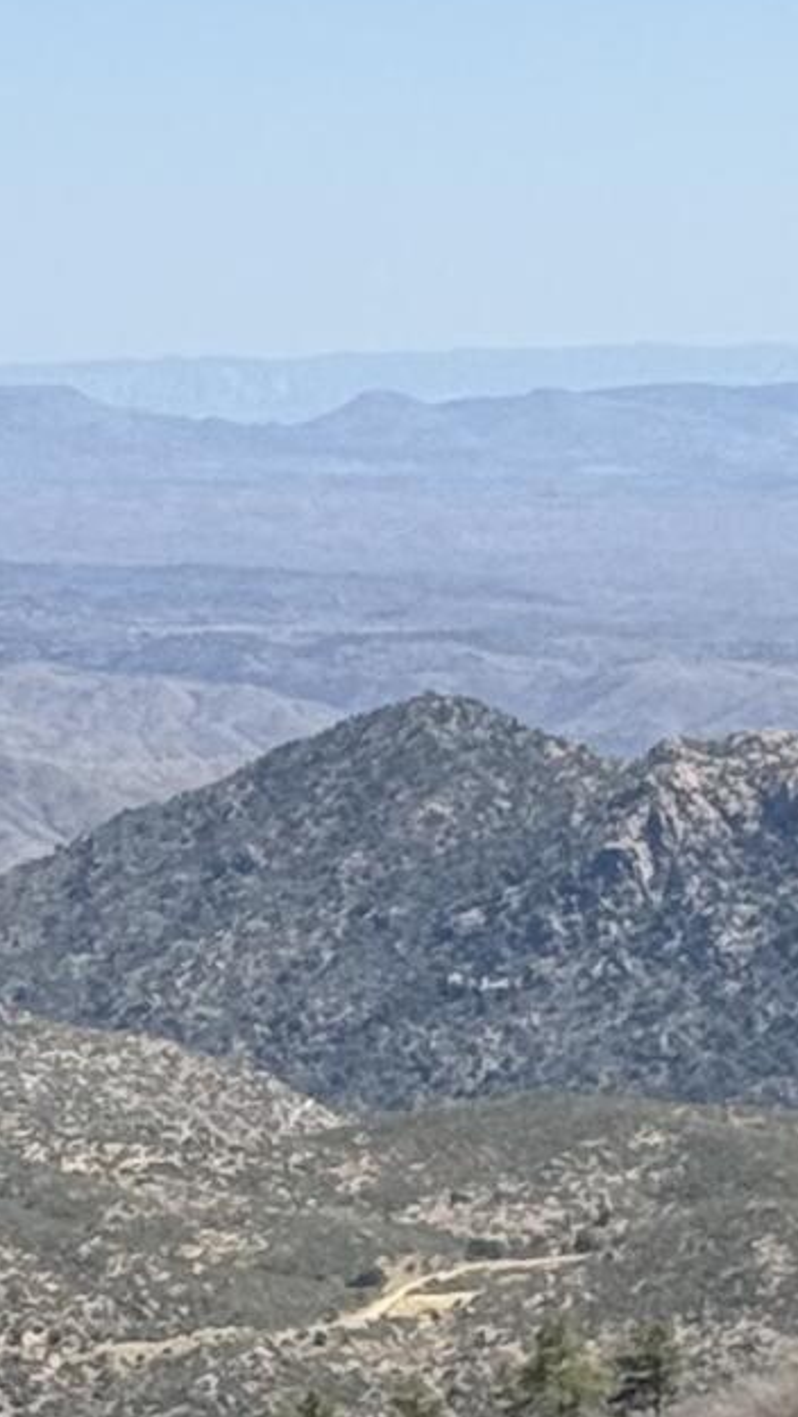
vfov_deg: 8.6
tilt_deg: -2.7
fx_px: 9433
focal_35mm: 251
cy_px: 886
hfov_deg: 4.8
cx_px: -63
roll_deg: +1.1
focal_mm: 6.76
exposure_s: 1/5208
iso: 64
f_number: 1.78
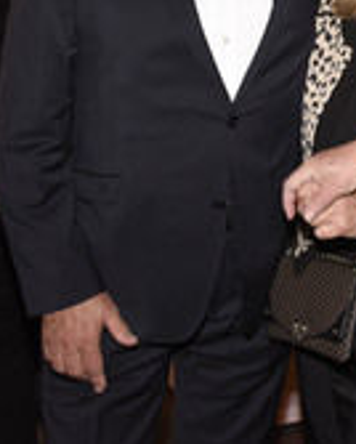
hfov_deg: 18.2
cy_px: 51
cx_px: 400
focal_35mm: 81
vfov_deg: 23.0
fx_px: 1065
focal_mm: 32
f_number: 6.3
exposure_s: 1/60
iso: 2500
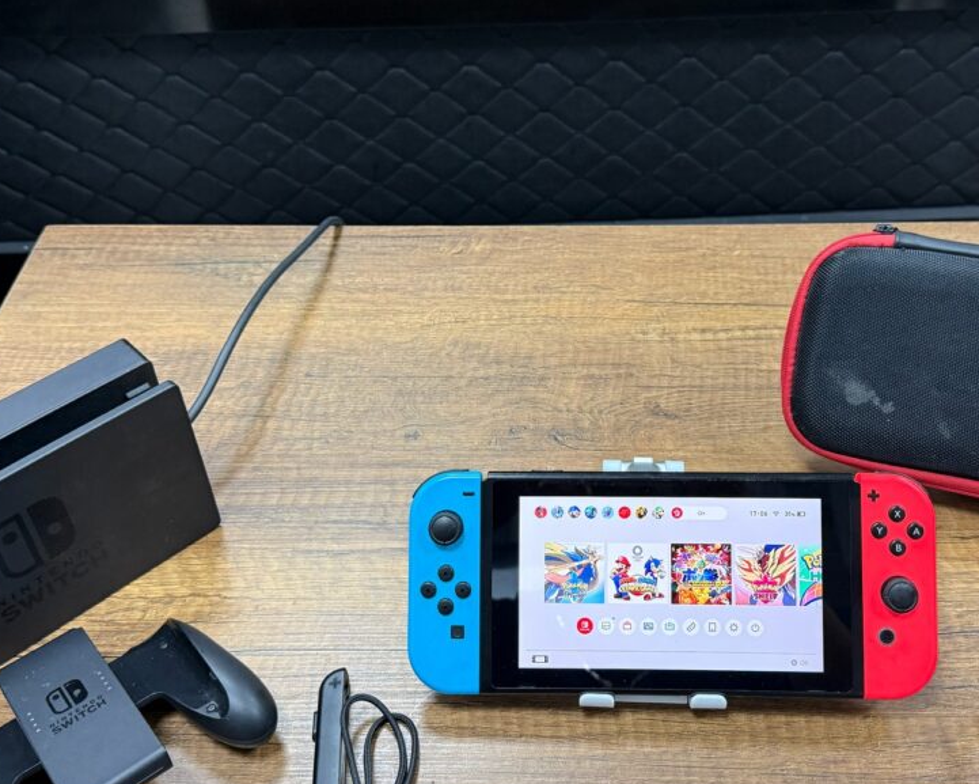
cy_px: 367
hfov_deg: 46.7
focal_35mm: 39
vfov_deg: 38.2
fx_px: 1130
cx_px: 555
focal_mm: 6.76
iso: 250
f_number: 1.78
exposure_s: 1/50
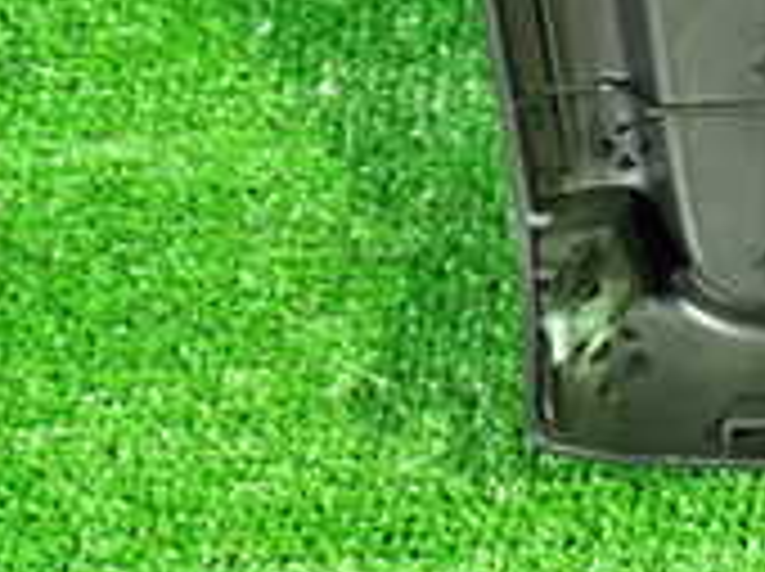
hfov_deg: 17.0
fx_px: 2339
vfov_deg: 13.1
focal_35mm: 106
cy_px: -297
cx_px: 1116
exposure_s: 1/25
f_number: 2.3
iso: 800
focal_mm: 5.4
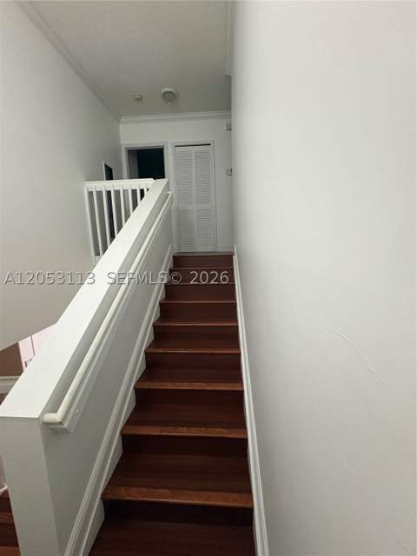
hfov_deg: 85.7
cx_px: 208
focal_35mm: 14
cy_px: 278
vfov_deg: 102.1
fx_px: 225
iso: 640
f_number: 2.2
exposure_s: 1/60
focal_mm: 2.22
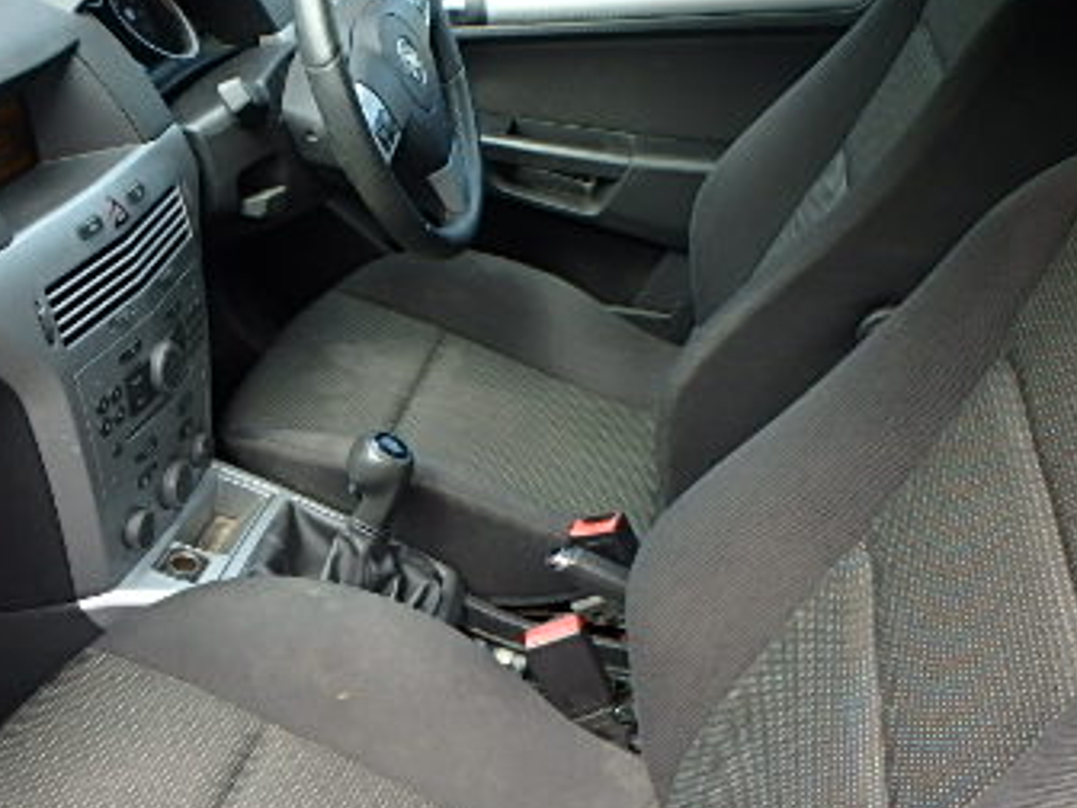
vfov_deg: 35.9
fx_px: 1245
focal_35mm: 40
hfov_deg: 46.8
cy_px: 442
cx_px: 548
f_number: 3.5
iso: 125
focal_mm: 3.7
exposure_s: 1/80
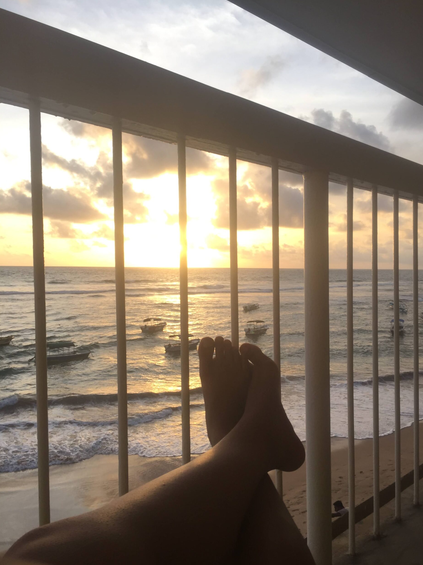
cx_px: 216
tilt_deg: -3.2
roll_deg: -0.2
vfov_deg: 60.0
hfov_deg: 46.8
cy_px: 289
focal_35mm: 30
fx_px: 489
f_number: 2.2
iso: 32
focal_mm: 4.15
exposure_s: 1/338
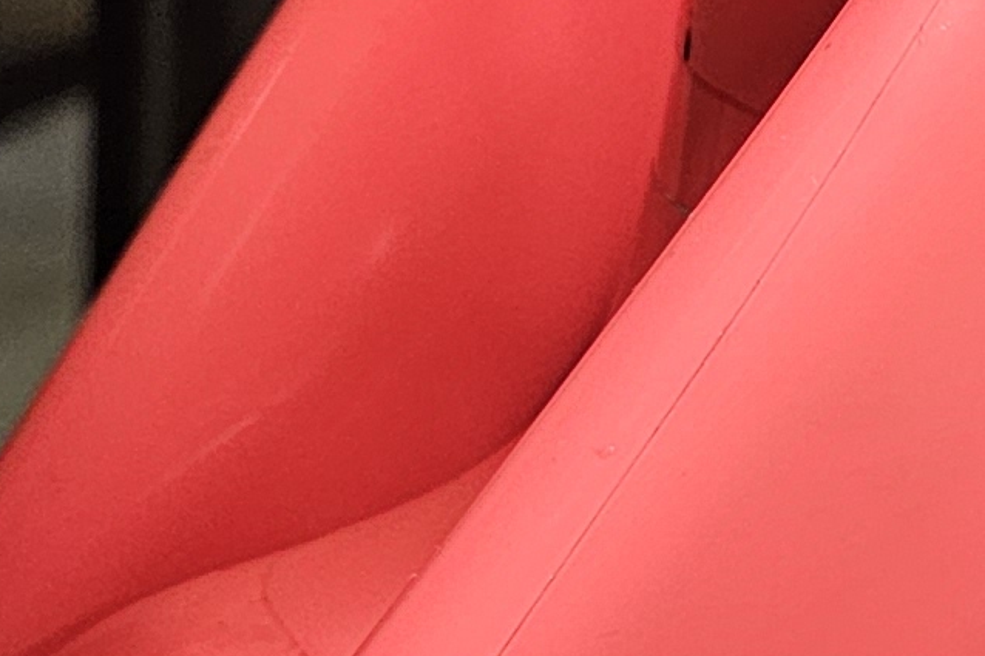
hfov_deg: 12.8
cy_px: -20
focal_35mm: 150
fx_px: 4103
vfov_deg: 9.1
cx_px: 1558
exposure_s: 1/120
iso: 400
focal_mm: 6.3
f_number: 1.7
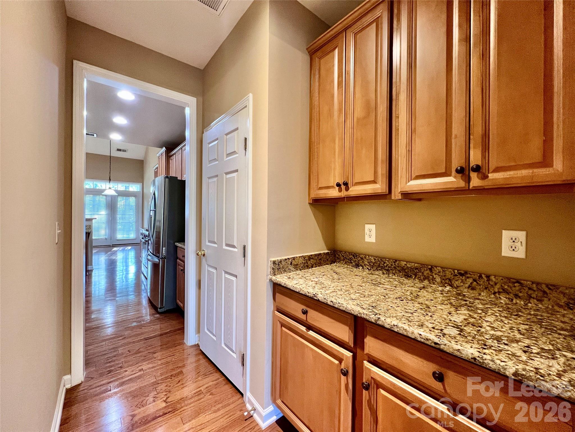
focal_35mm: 13
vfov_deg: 89.9
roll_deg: -0.5
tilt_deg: -0.7
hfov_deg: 106.2
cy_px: 216
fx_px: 216
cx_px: 288
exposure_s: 1/60
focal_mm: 1.57
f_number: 1.8
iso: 250
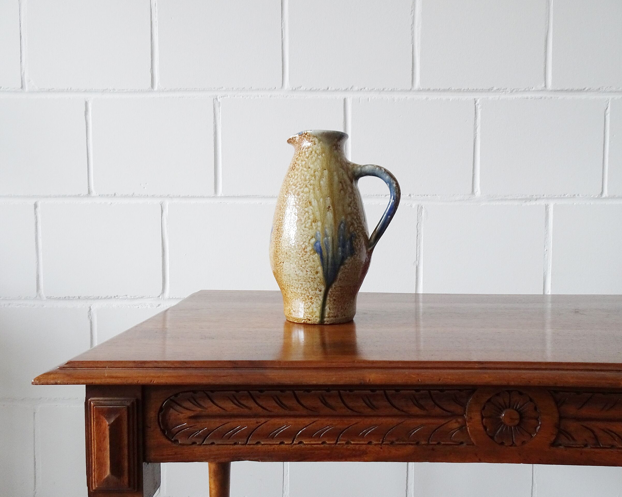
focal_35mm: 26
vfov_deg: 54.9
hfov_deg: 66.0
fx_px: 479
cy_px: 258
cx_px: 312
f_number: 3.5
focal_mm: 4.1
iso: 160
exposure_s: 1/30
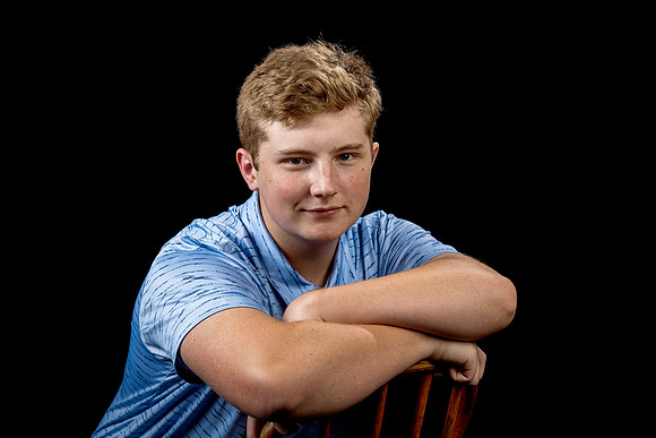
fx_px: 1276
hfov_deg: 28.8
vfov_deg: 19.5
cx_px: 328
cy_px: 219
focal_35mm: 70
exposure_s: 1/160
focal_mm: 70
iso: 100
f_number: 6.3
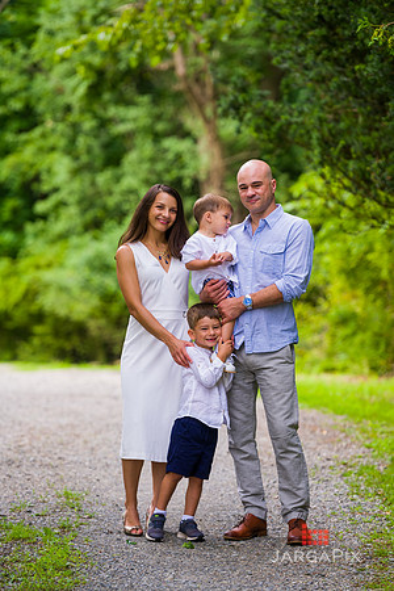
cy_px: 296
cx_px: 197
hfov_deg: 8.3
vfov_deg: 12.5
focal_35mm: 165
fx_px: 2709
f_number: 4
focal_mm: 165
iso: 200
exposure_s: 1/250
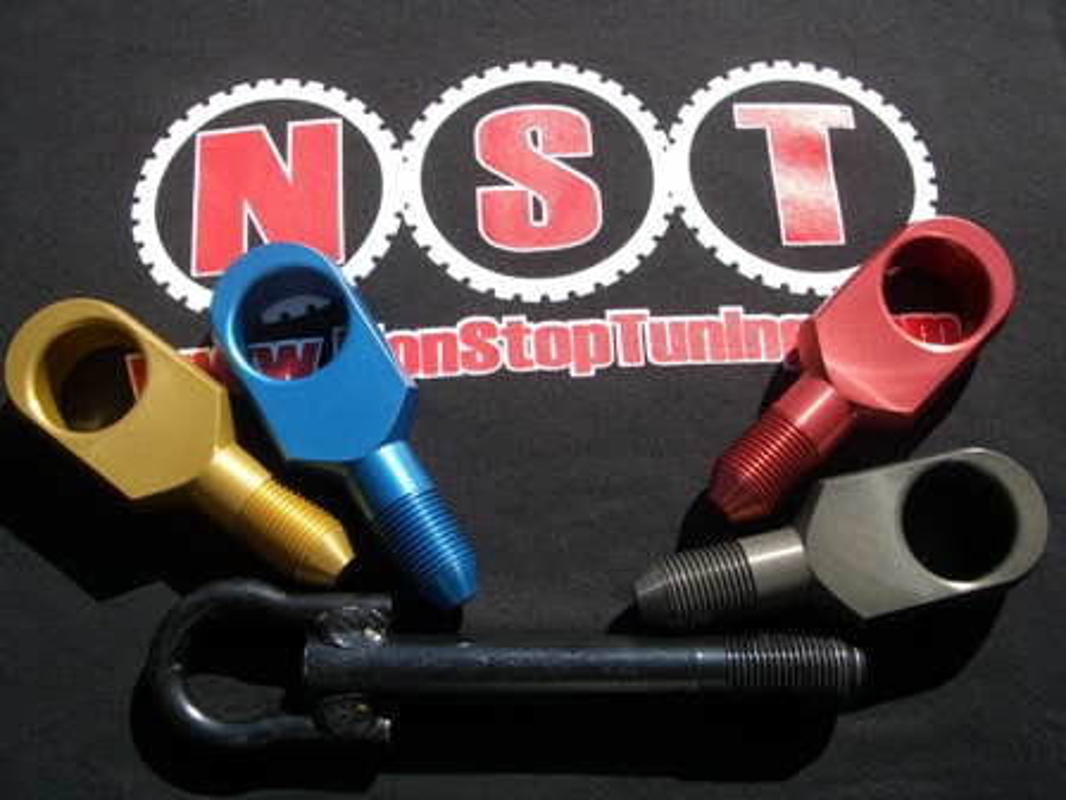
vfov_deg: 40.7
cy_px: 400
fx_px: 1078
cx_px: 533
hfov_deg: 52.6
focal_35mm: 35
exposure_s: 1/500
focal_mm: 5.8
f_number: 4.3
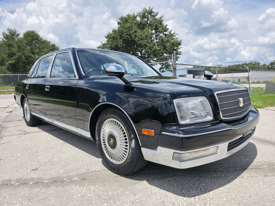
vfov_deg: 58.9
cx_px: 138
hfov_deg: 73.9
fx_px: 183
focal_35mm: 23
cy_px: 103
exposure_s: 1/3736
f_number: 1.7
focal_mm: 6.3
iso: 50
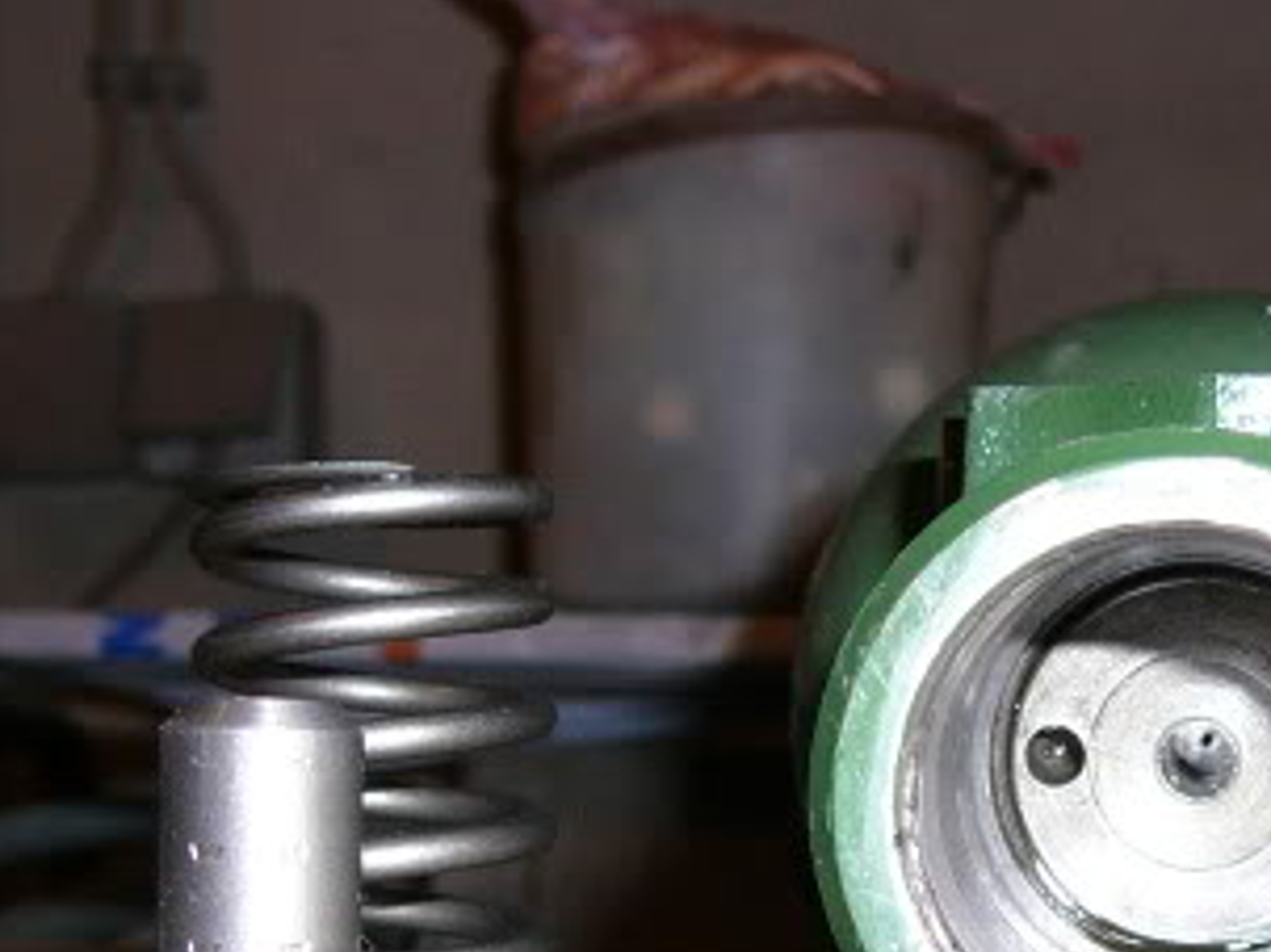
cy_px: 872
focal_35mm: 74
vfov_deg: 19.5
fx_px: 2716
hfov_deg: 26.3
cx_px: 789
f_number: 2.8
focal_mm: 5.2
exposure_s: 1/30
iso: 100
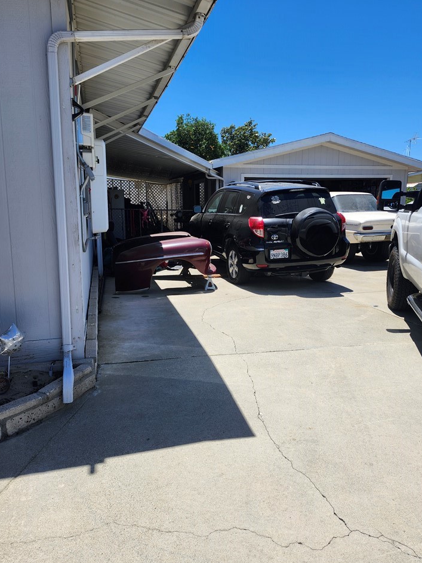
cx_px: 220
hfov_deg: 54.9
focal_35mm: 25
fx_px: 406
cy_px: 272
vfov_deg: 69.4
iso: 25
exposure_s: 1/1567
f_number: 1.8
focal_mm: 5.54
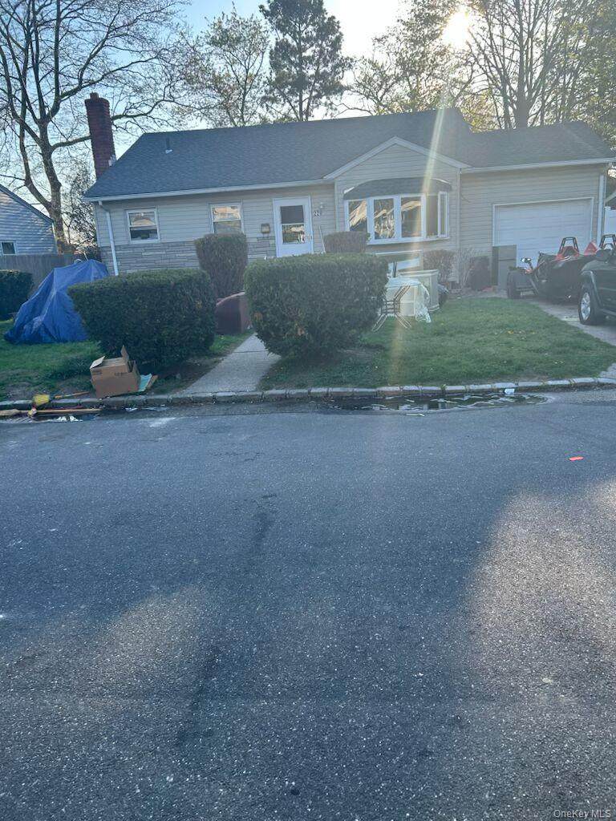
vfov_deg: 67.3
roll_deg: +4.6
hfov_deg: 53.1
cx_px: 308
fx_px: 617
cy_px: 410
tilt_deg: -12.6
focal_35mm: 26
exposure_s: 1/1019
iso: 50
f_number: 1.5
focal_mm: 5.7
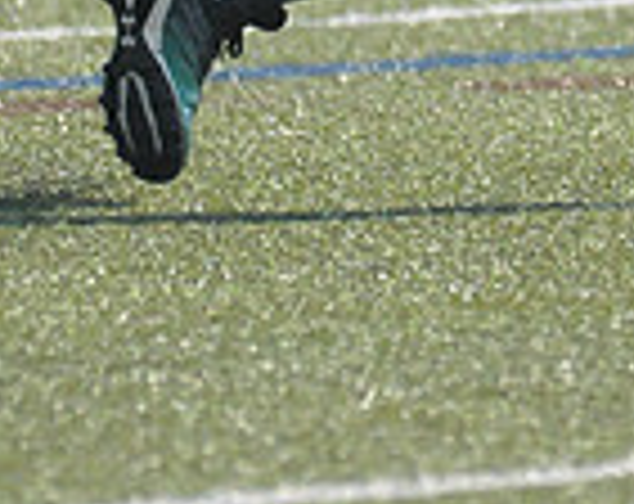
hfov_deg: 1.2
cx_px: 751
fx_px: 30407
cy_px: -299
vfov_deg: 0.9
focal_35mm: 1625
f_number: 4
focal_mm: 280
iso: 1600
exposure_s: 1/5000
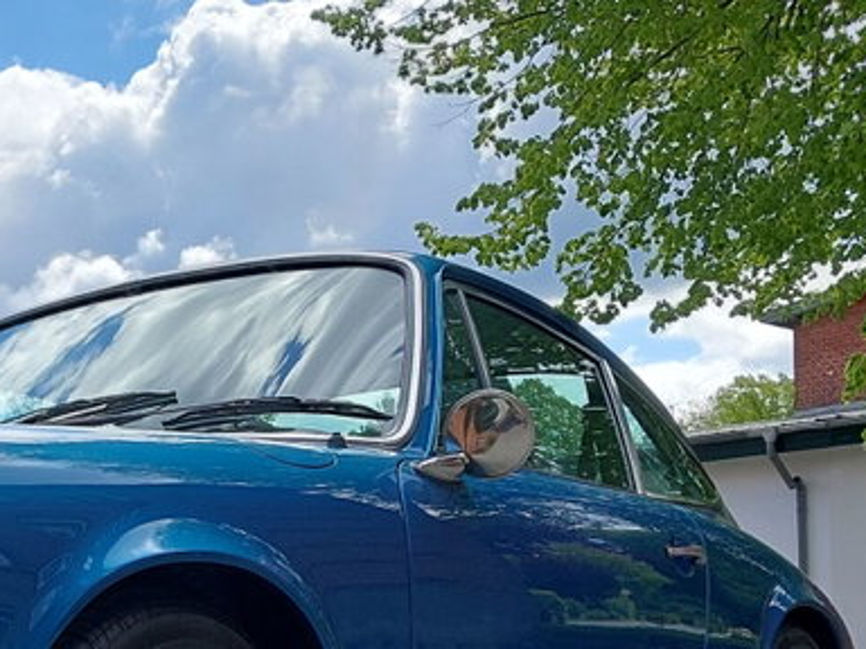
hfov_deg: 25.4
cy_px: 757
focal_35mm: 72
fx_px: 1801
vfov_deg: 19.4
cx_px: -38
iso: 20
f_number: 1.8
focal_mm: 4
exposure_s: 1/428
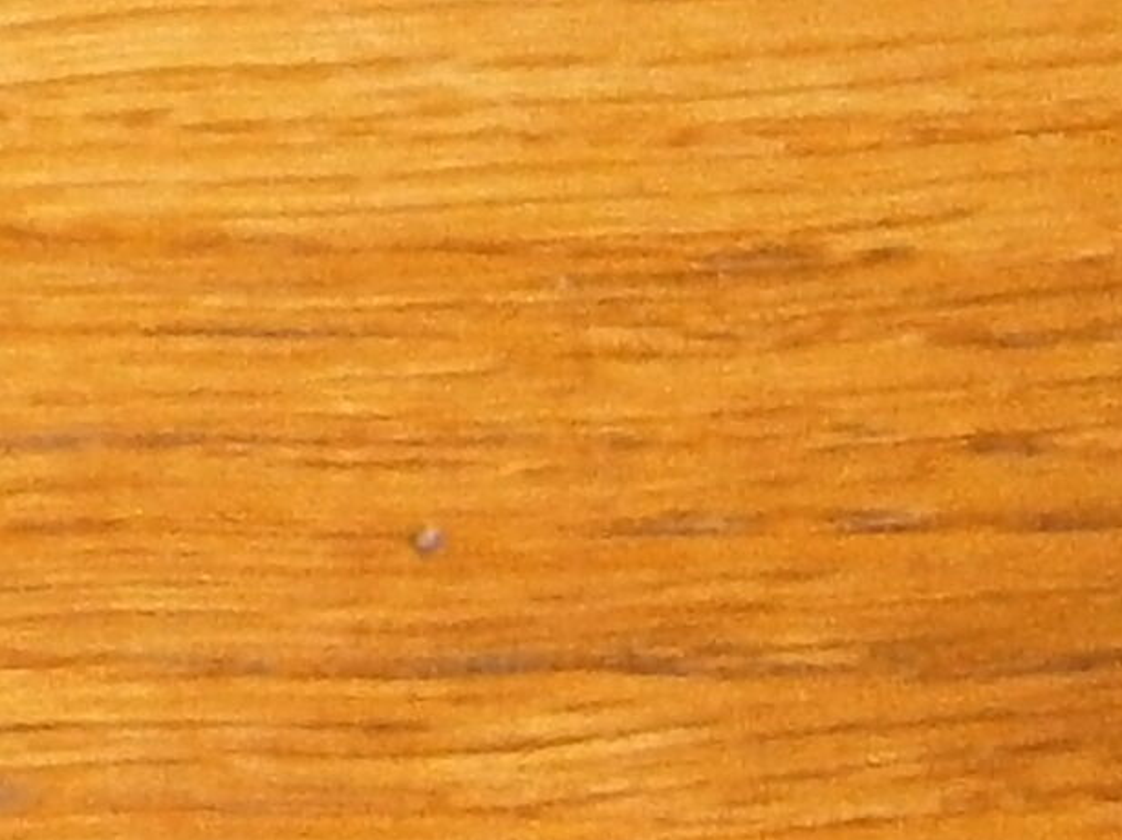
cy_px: -31
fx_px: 5896
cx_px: -1203
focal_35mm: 182
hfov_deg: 10.0
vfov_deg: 8.1
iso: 400
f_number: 2.8
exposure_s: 1/250
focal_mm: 4.7
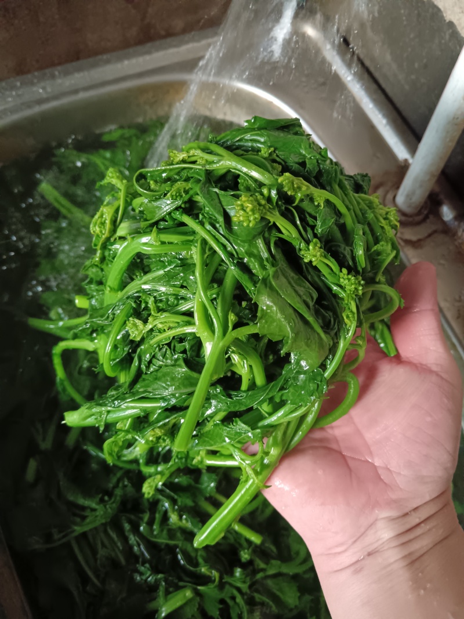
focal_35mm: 27
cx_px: 232
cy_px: 310
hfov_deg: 51.3
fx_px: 483
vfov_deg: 65.3
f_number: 1.9
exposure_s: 1/100
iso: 3891
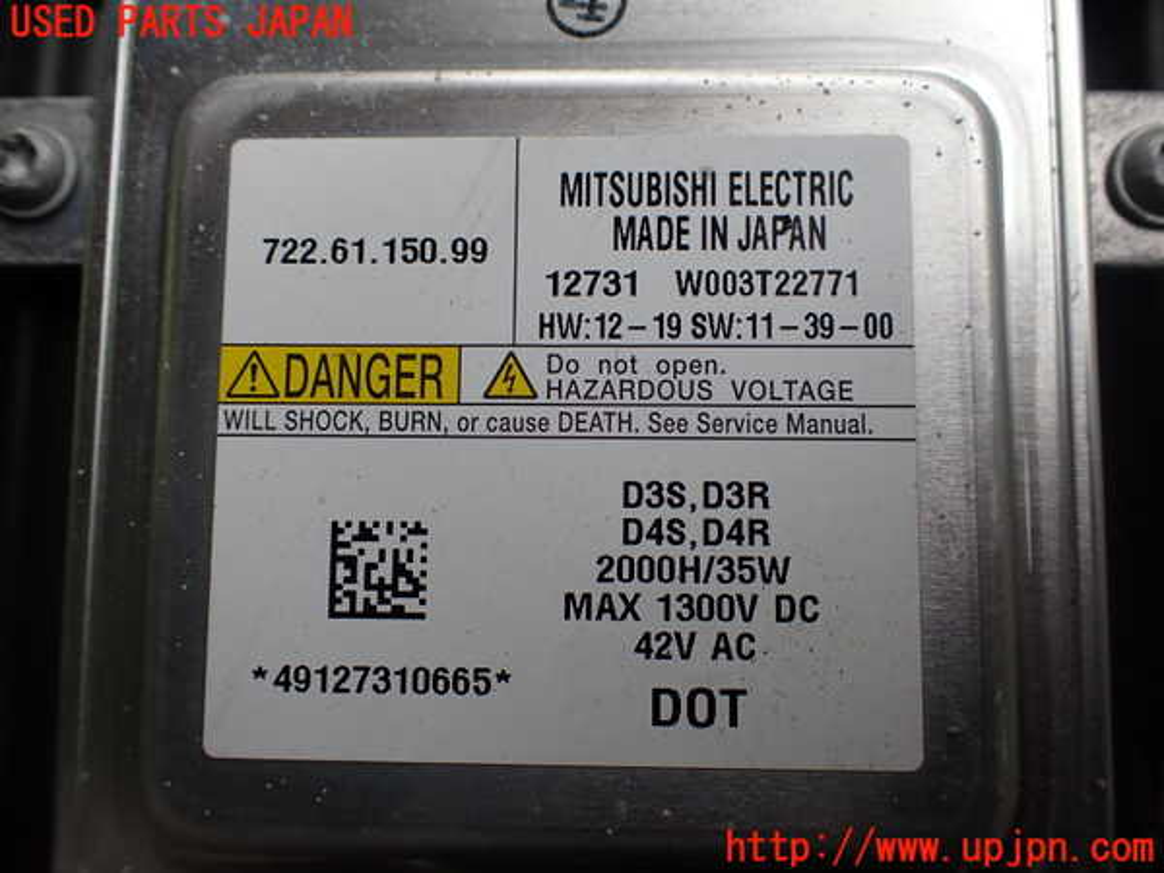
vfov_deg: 46.8
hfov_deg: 60.0
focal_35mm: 30
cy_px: 436
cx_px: 582
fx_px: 1009
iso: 100
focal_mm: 5.4
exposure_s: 1/200
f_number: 2.3
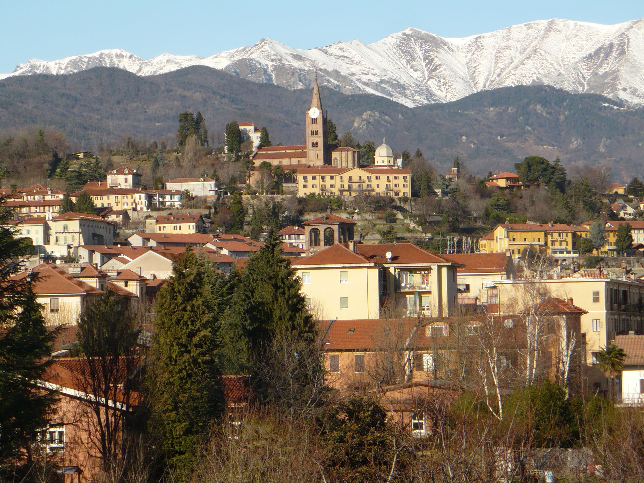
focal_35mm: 168
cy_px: 242
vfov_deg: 8.8
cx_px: 322
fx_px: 3125
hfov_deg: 11.8
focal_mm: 27.7
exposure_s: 1/800
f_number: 4.1
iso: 100
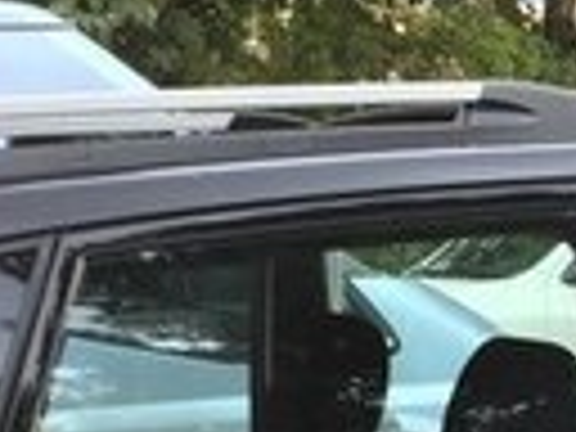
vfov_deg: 9.6
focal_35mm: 149
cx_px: 562
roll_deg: +2.2
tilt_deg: -9.3
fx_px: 2479
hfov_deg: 13.1
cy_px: 722
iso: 32
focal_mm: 4.15
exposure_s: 1/105
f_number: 2.2
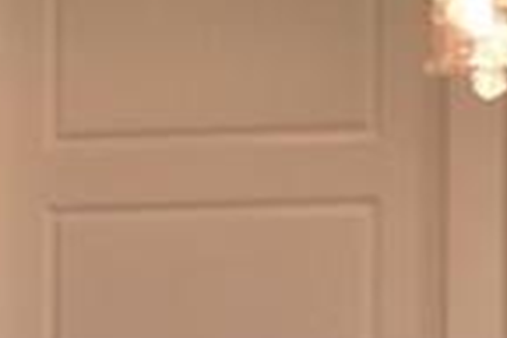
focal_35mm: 383
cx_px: -169
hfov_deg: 5.3
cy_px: 803
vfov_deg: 3.5
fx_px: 5393
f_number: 4.8
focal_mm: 36
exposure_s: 1/60
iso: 500
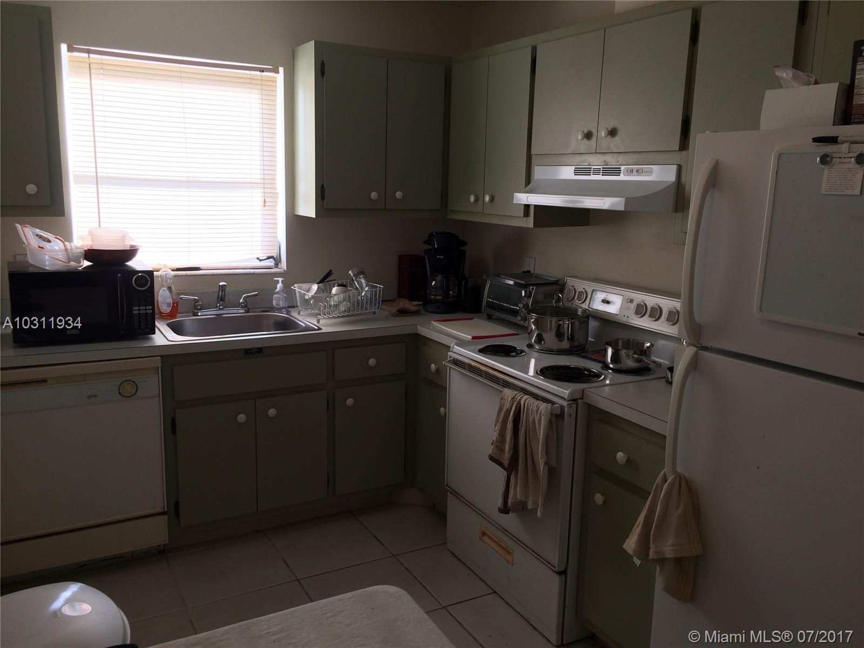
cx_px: 432
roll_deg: -1.1
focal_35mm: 29
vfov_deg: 48.2
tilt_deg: -12.0
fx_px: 724
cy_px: 324
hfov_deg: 61.7
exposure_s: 1/40
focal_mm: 4.15
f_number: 2.2
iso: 40
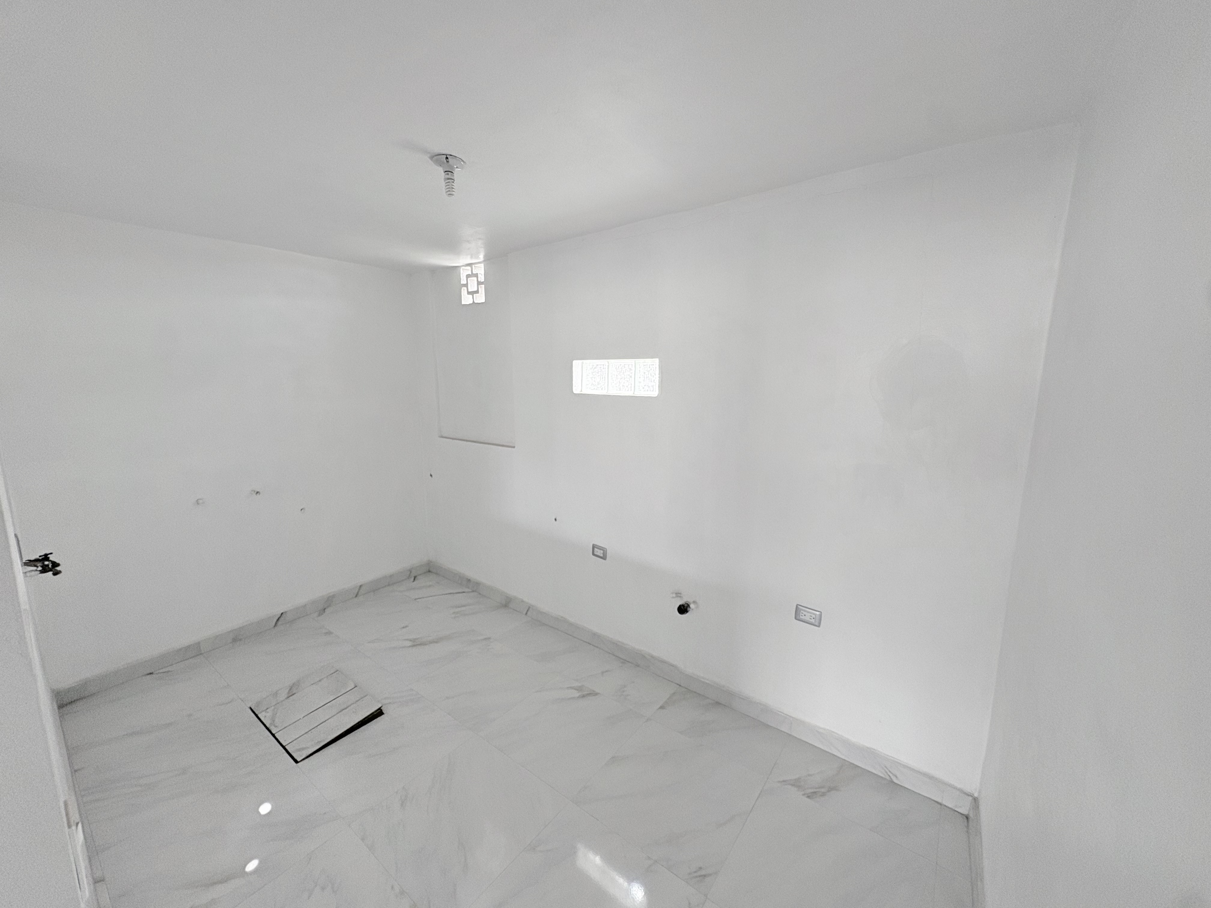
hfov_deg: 102.1
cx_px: 606
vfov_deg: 85.7
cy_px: 454
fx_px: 490
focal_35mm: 14
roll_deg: +0.6
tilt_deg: -9.9
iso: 125
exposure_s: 1/99
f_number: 2.2
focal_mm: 2.22
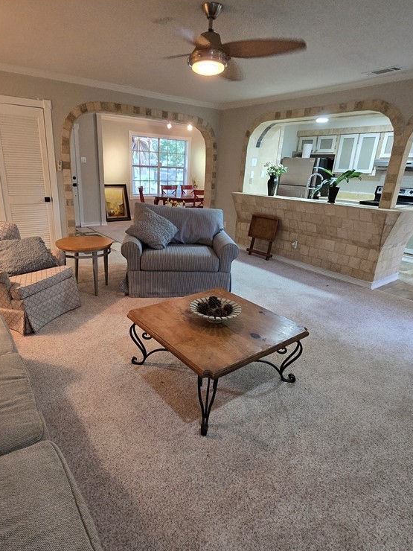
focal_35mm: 18
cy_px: 280
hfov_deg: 71.3
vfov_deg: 87.7
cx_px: 182
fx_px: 286
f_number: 2.2
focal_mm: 2.2
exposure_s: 1/60
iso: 640
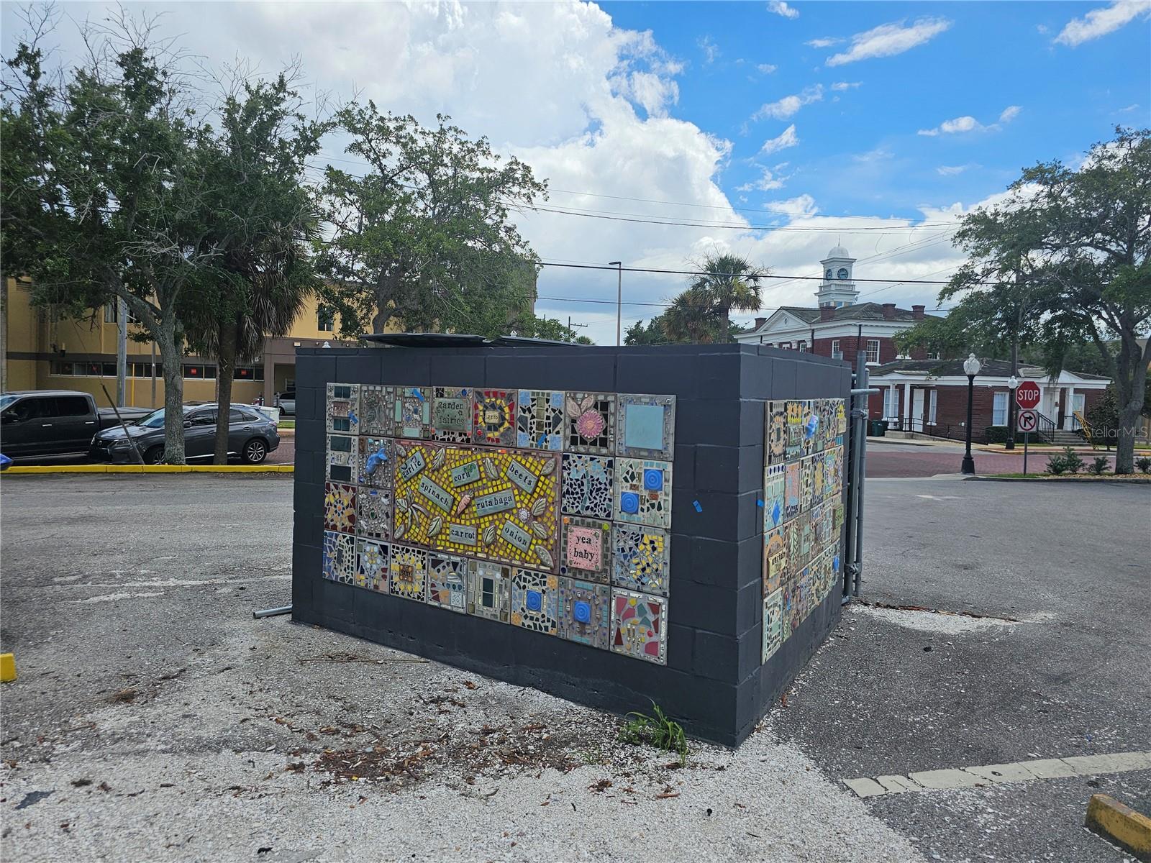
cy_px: 432
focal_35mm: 23
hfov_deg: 73.9
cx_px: 576
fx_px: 765
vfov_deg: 58.9
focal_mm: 6.3
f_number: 1.7
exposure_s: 1/1365
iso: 16
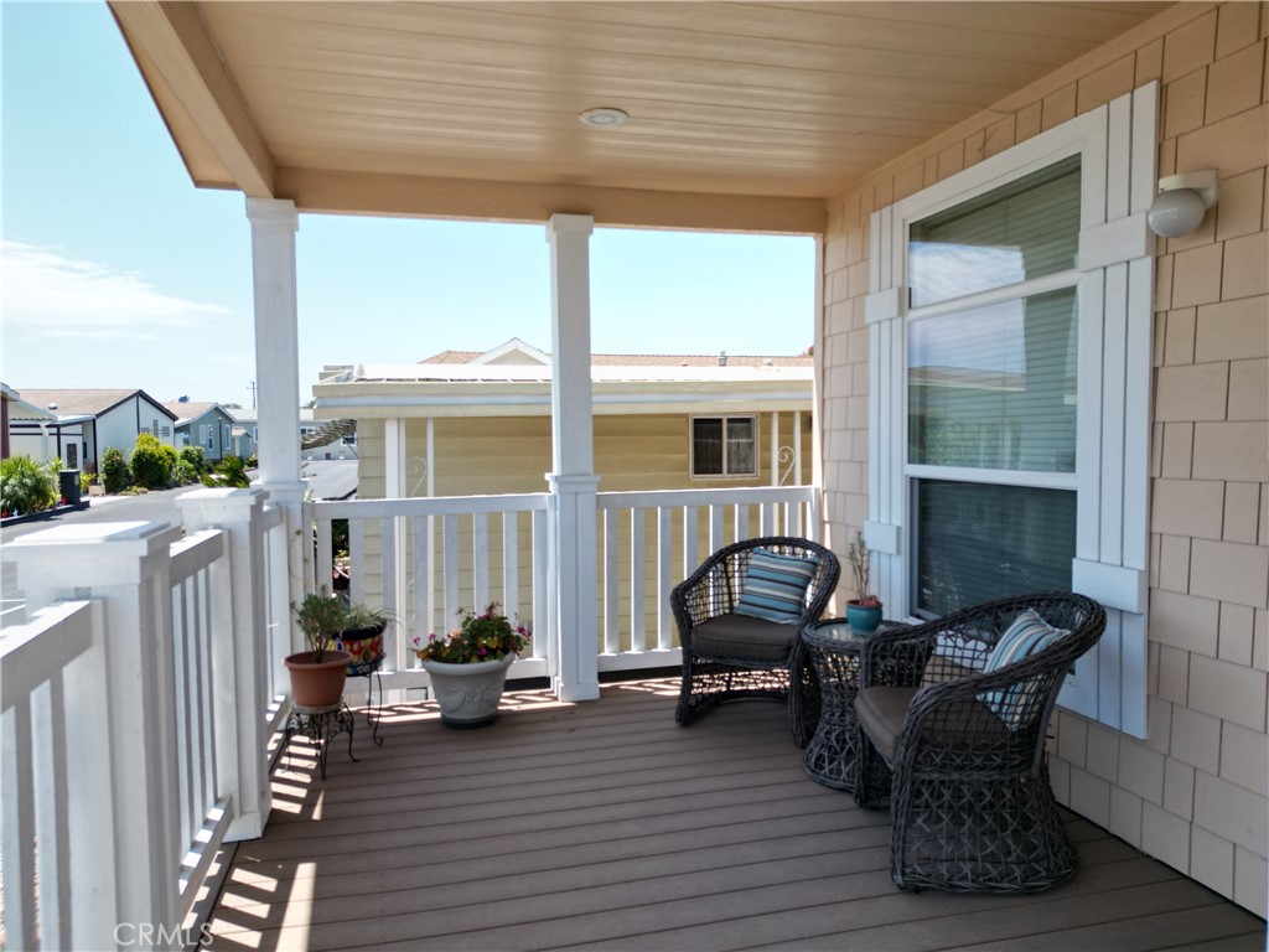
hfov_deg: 71.6
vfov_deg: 56.8
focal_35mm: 24
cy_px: 476
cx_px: 634
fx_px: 880
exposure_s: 1/2000
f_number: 1.7
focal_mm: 6.72
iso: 200
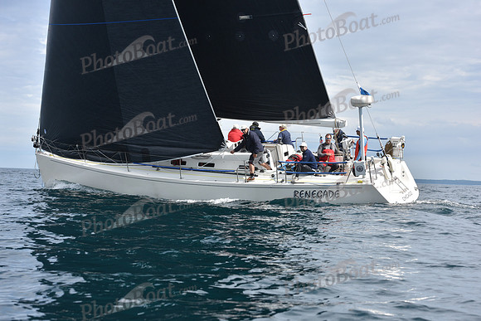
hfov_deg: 28.8
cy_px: 160
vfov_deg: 19.5
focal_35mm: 70
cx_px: 240
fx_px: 935
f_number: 8
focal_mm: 70
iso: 250
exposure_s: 1/800
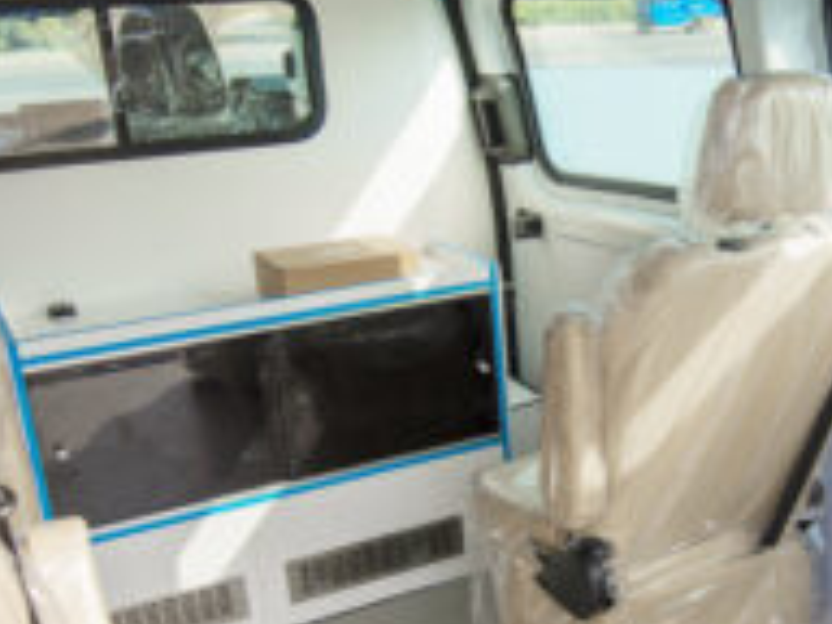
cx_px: 689
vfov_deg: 29.9
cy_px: 453
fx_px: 1154
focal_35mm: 48
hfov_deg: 37.9
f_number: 4
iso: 100
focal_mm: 16
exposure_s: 1/500
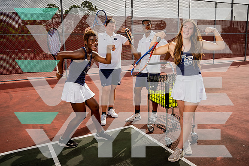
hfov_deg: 57.2
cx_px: 124
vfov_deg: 40.0
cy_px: 83
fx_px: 228
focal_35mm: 33
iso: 50
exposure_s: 1/250
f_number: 6.3
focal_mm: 33
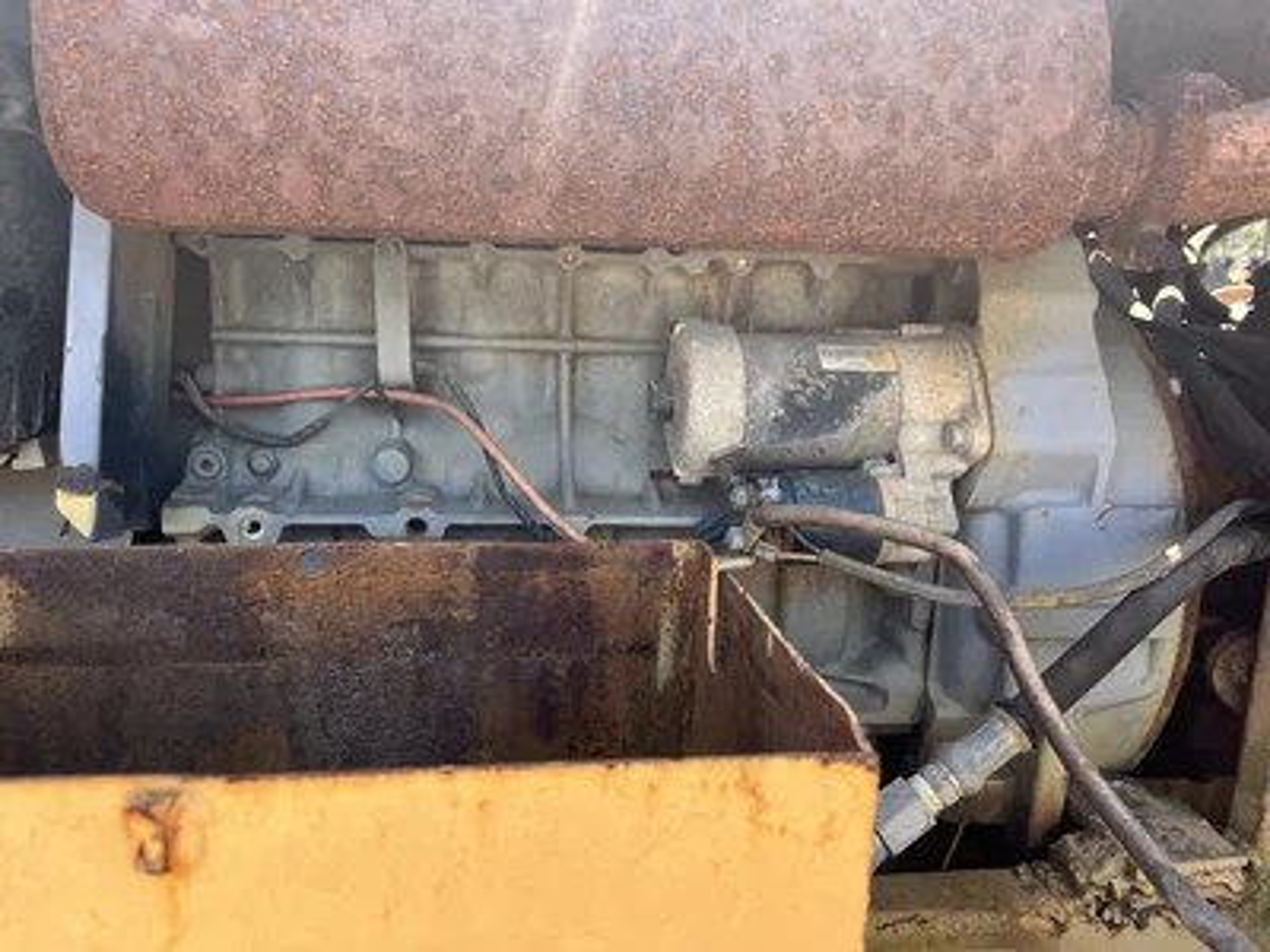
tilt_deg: -10.3
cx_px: 635
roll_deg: -1.8
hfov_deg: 67.3
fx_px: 954
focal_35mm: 26
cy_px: 476
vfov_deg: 53.1
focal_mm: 5.1
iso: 50
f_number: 1.6
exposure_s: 1/354
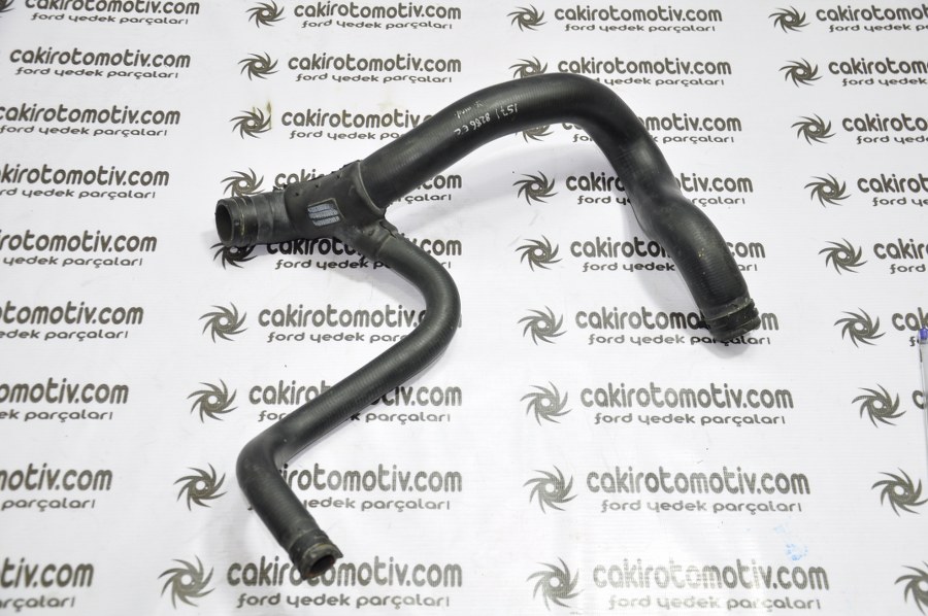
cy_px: 308
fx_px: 1159
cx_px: 464
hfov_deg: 43.6
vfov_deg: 29.8
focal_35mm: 45
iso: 200
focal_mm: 30
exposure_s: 1/15
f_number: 4.2
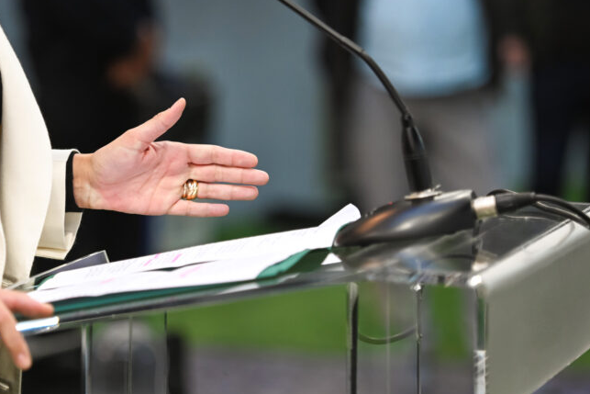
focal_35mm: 207
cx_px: 178
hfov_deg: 9.9
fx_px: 3393
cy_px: 199
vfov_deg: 6.6
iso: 1000
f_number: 2.8
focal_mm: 130
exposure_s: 1/800
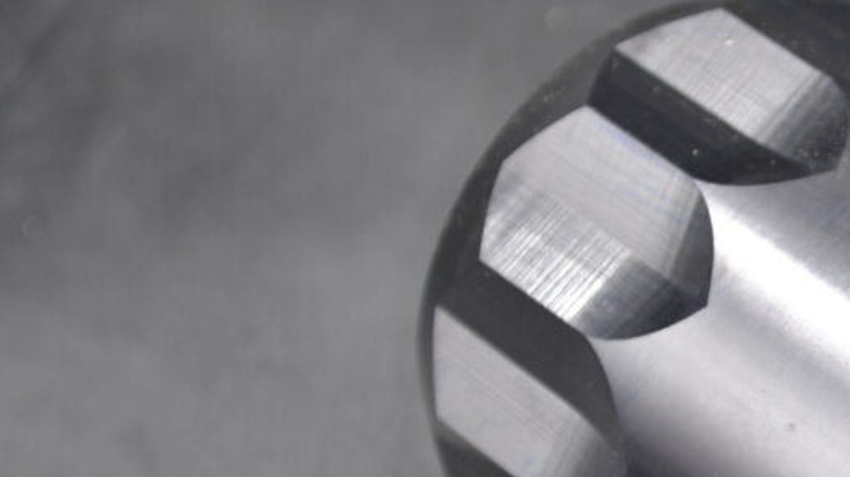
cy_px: 400
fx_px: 4235
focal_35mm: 188
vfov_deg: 6.4
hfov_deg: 11.3
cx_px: 920
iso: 400
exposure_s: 1/20
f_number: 5.6
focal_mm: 52
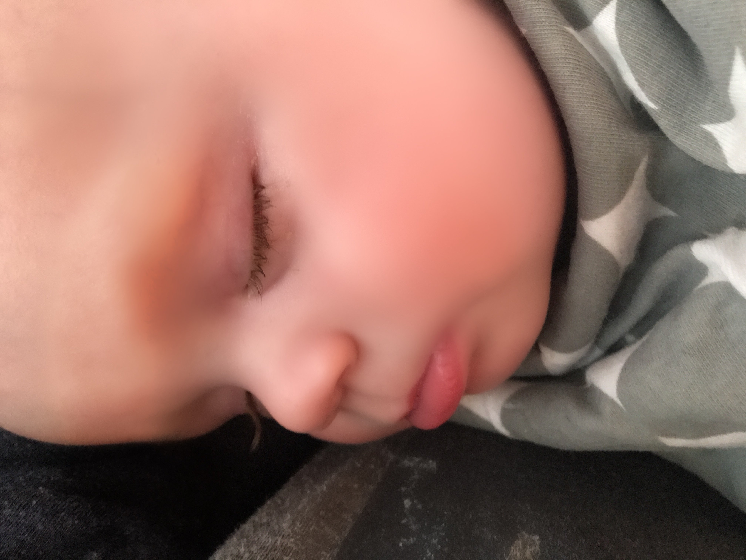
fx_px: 625
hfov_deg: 61.7
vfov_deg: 48.2
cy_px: 280
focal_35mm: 29
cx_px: 373
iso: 200
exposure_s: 1/30
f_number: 2.2
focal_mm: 4.15
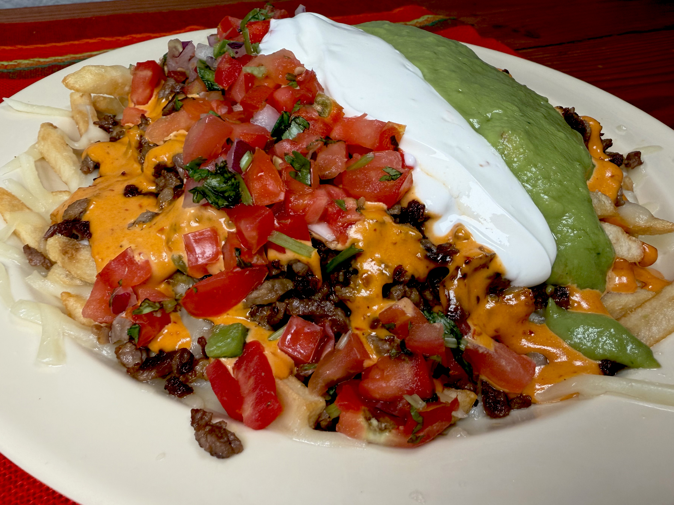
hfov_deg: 39.7
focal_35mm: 48
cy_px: 252
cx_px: 337
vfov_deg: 30.3
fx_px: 935
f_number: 1.78
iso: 50
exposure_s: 1/144
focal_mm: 6.76
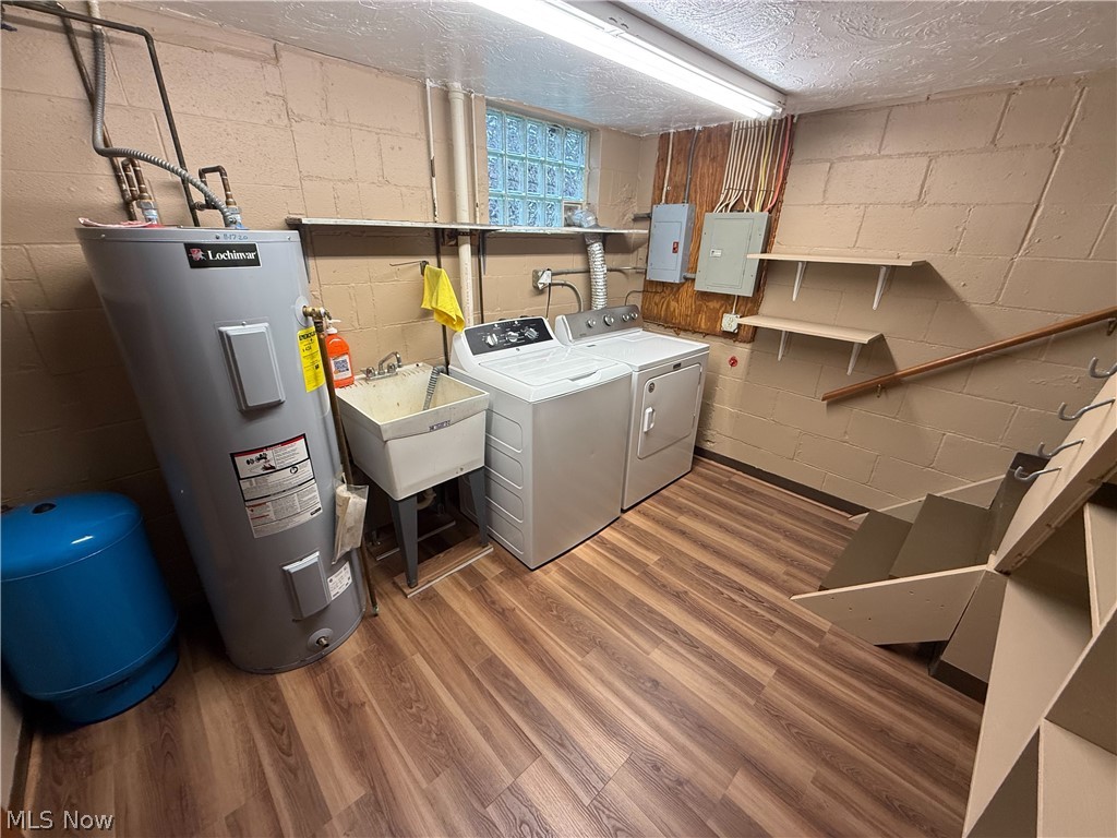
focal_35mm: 14
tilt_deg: -21.8
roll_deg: -1.0
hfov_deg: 102.1
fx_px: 452
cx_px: 558
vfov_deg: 85.7
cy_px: 419
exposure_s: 1/120
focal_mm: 2.22
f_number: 2.2
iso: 160
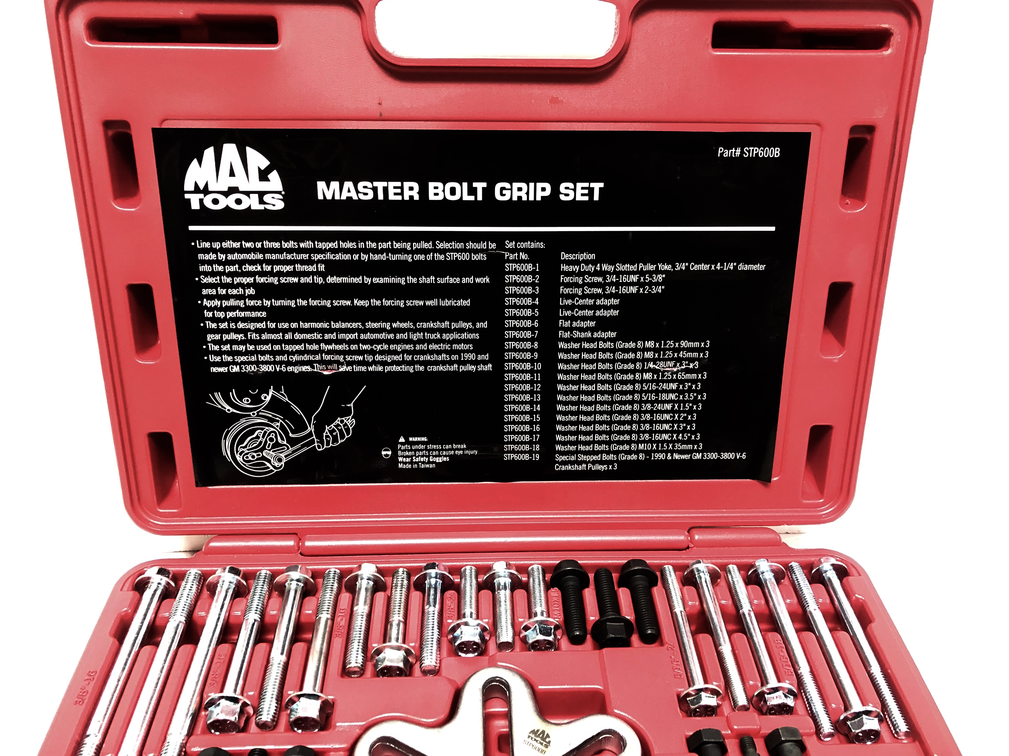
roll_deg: -0.2
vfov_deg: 49.7
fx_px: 816
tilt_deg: -35.6
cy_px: 378
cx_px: 504
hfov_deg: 63.4
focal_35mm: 28
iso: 80
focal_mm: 4
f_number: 1.8
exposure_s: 1/15
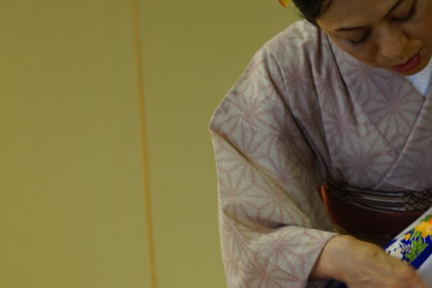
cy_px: 288
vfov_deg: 9.2
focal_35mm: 149
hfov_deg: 13.3
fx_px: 1788
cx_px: 562
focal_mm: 50
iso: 125
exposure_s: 1/60
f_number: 1.8
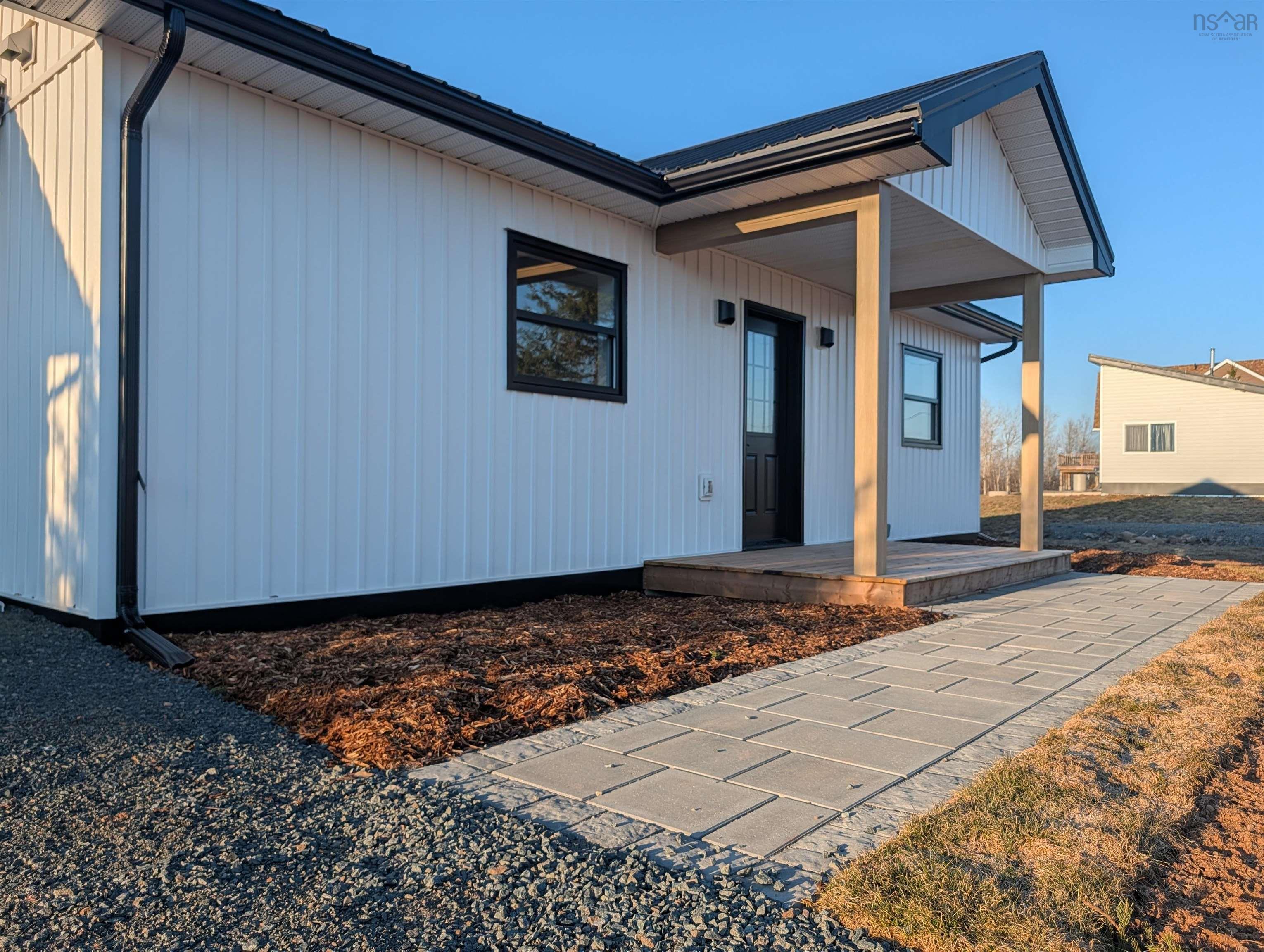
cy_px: 476
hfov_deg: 71.5
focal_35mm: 24
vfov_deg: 56.9
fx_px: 878
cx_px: 632
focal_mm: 6.9
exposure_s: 1/1383
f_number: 1.68
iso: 21
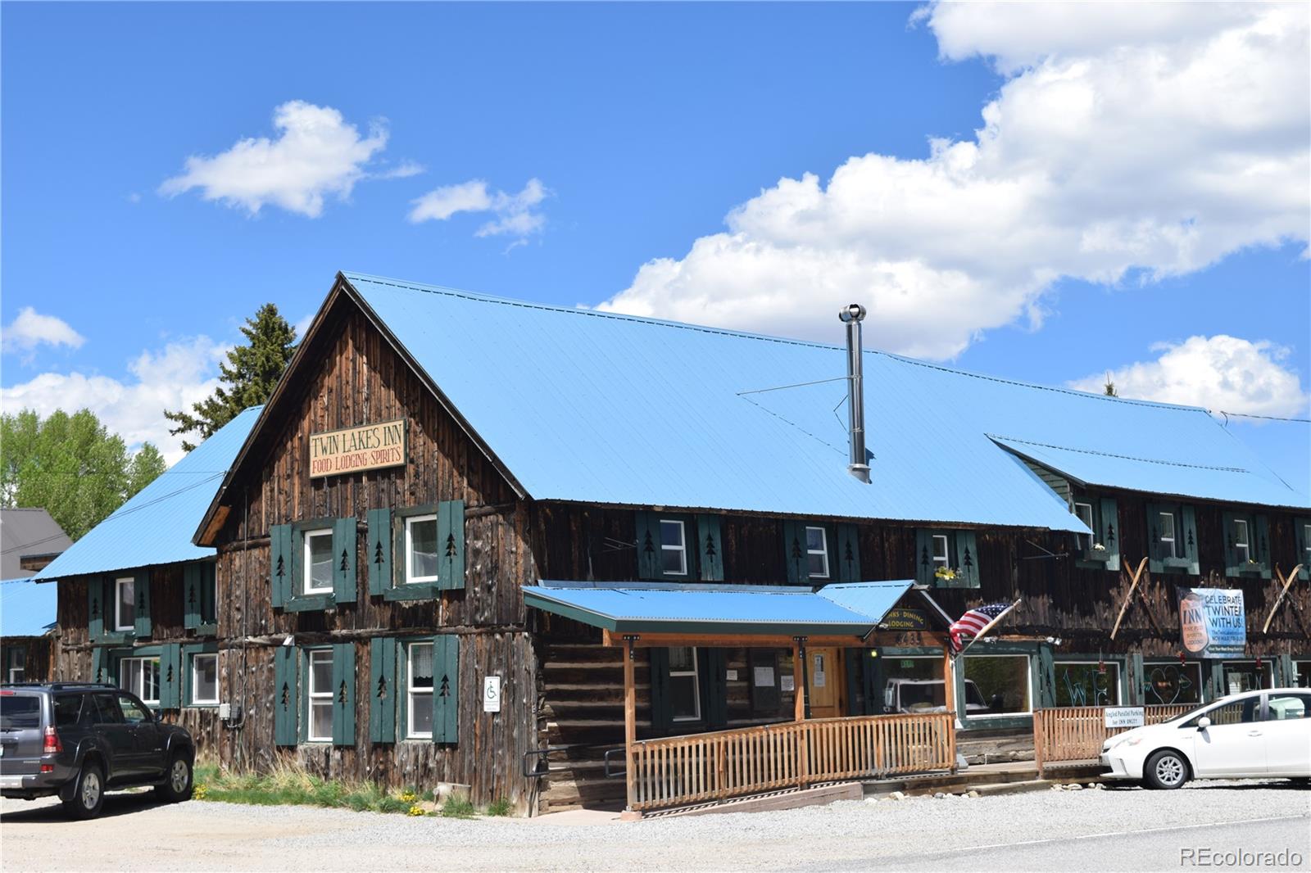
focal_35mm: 57
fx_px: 2075
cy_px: 436
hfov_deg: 35.1
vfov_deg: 23.8
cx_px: 656
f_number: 10
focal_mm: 38
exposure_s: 1/400
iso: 200
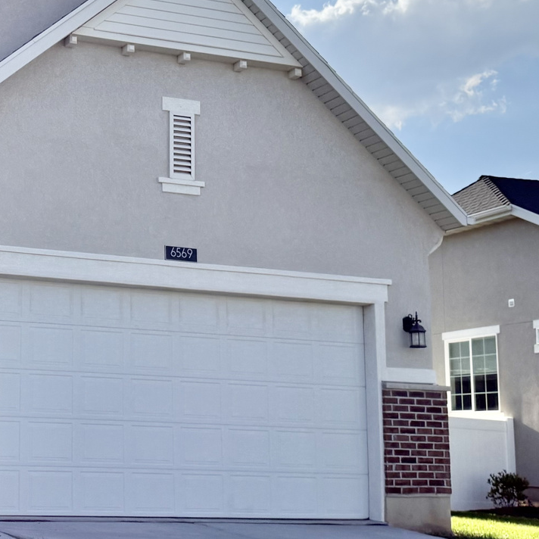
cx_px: -39
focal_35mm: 61
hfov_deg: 26.2
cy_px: 265
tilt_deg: +8.6
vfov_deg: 28.2
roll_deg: -2.0
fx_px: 1075
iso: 125
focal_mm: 6.76
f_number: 1.78
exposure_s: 1/9091
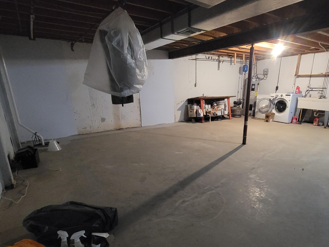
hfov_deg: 84.2
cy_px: 149
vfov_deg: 68.0
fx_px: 181
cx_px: 186
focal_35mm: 19
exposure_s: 1/24
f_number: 2.2
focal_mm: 2.2
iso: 1250
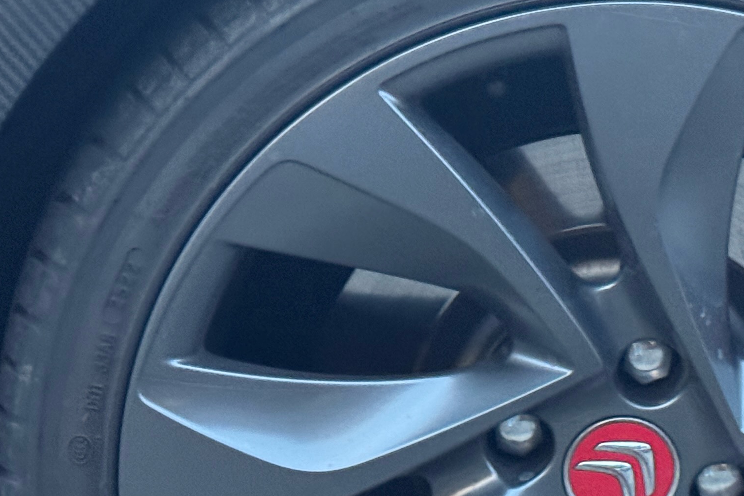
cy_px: 276
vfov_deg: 10.3
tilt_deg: -15.8
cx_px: 696
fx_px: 2749
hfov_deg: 15.2
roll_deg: -1.2
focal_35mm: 133
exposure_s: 1/25
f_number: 1.78
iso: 640
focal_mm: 6.76
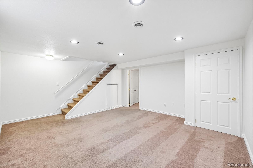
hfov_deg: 100.4
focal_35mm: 15
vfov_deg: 77.3
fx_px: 105
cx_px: 126
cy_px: 84
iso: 800
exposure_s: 1/20
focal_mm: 10
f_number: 8
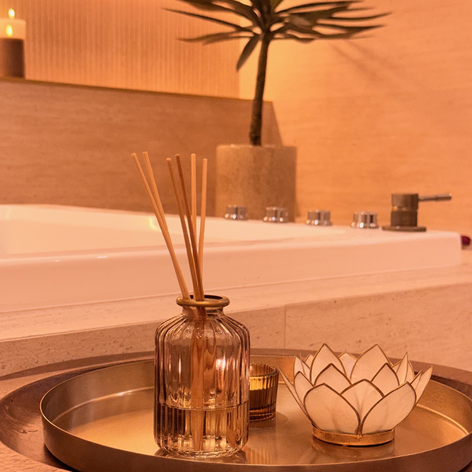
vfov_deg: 28.1
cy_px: 278
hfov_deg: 28.2
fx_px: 941
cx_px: 222
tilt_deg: -5.7
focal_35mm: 61
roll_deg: -0.8
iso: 125
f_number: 1.78
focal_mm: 6.76
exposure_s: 1/100
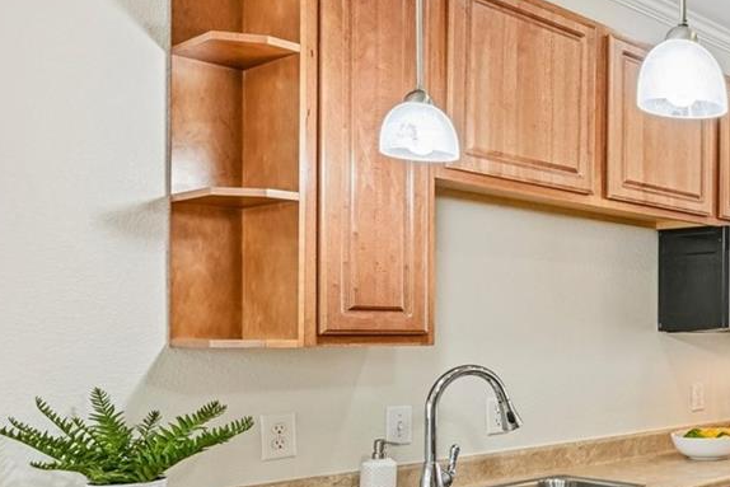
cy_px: 319
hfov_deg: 35.8
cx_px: 921
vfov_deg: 34.0
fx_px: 791
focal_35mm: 39
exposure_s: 1/15
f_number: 10
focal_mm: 14
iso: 220
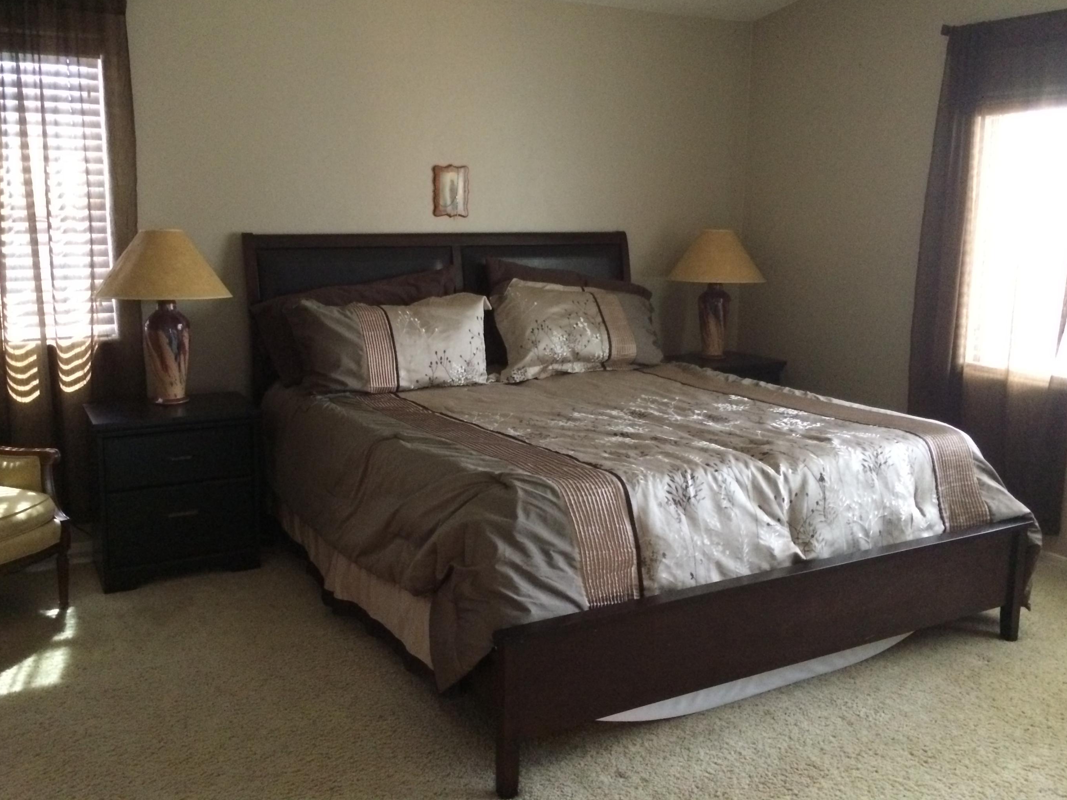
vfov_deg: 44.1
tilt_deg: -8.6
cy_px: 363
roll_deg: +0.5
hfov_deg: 56.8
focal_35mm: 32
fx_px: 986
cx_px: 510
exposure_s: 1/15
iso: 640
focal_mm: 4.15
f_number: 2.2
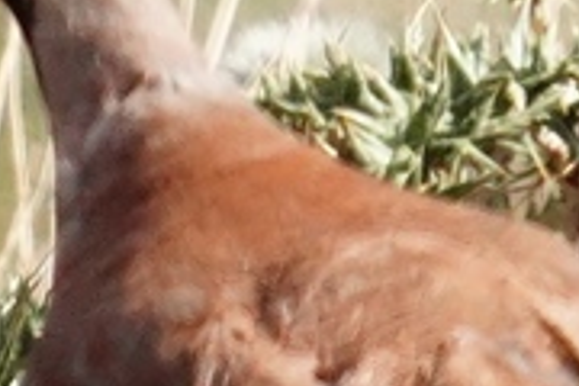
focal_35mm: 2997
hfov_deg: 0.7
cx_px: -116
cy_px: 380
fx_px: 48198
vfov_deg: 0.5
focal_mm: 600
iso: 1000
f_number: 7.1
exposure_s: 1/2000
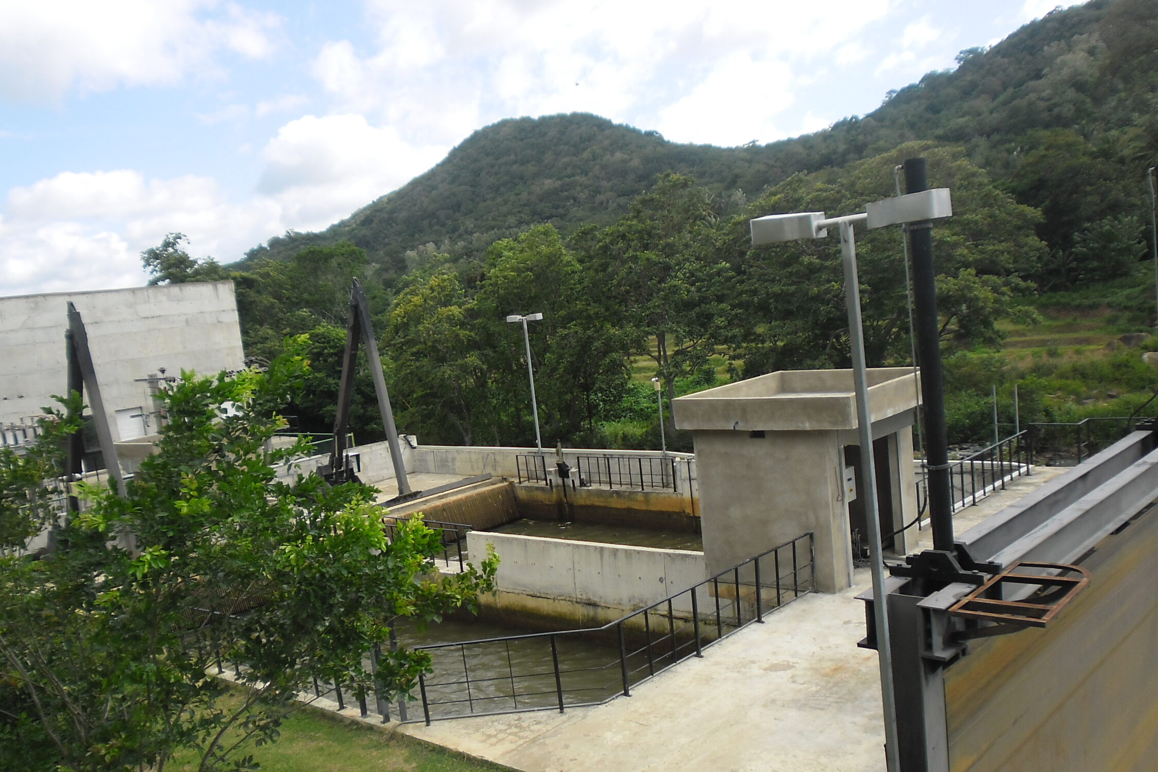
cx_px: 568
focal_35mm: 32
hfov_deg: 58.7
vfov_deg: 40.9
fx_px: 1029
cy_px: 460
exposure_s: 1/663
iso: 80
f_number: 2.9
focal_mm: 4.8
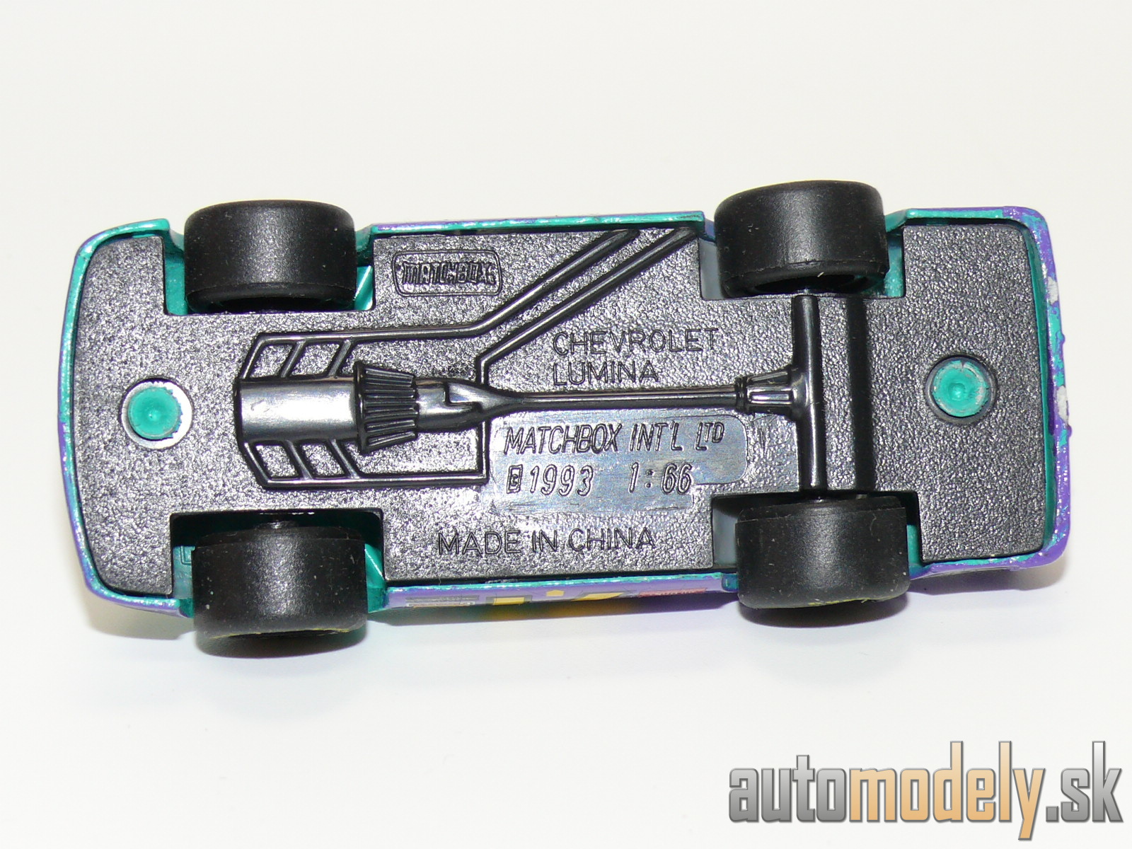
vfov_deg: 14.1
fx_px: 3434
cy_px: 424
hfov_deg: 18.7
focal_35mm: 105
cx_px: 566
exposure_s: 1/30
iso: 100
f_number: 4
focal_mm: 13.7
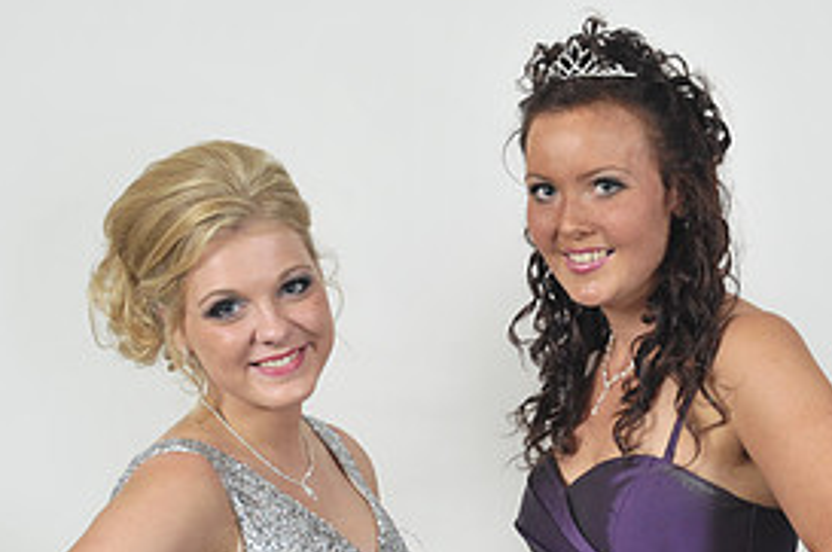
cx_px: 646
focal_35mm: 117
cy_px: 467
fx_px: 2699
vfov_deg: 11.6
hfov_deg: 17.4
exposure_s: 1/160
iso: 1000
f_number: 7.1
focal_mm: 55
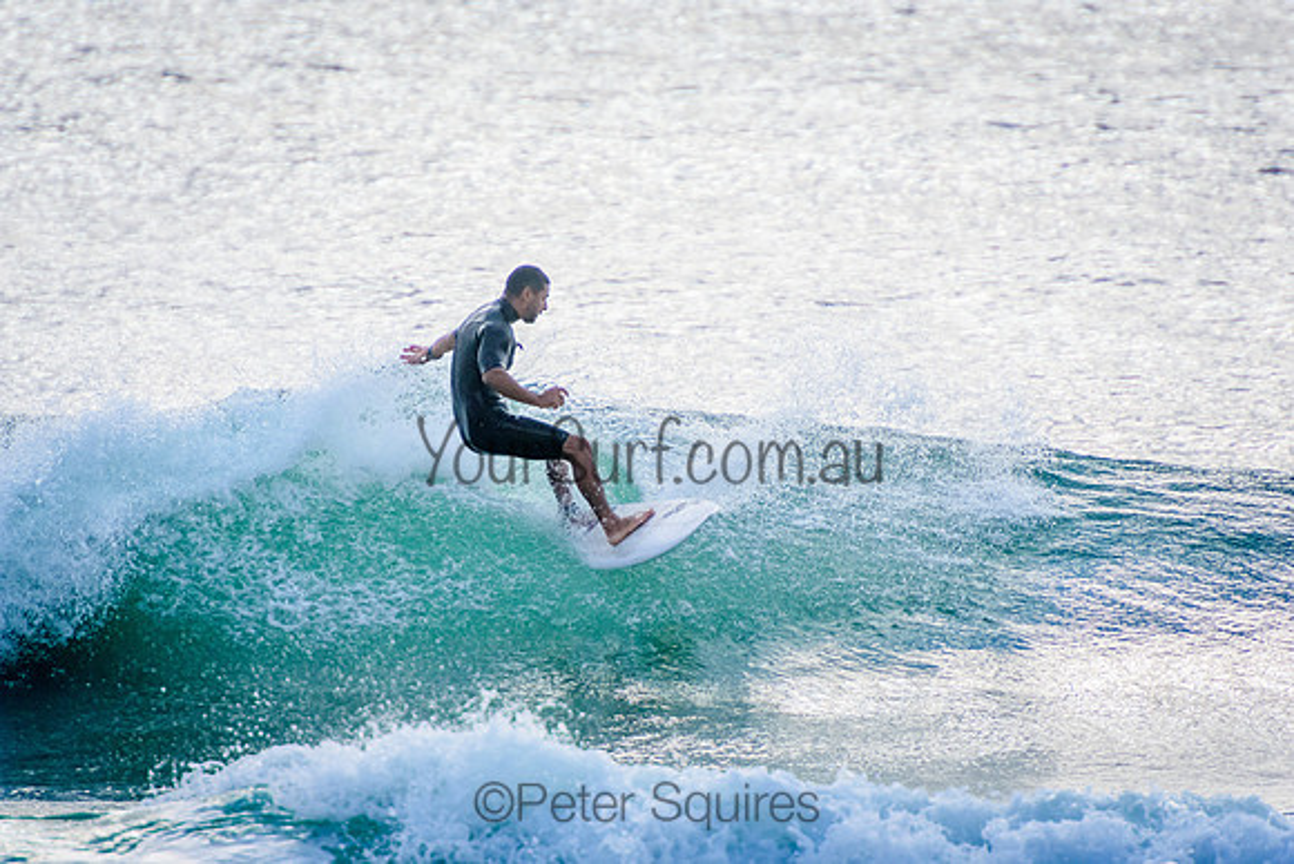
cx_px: 647
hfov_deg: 3.4
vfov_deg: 2.3
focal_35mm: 600
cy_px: 432
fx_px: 21571
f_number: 5.6
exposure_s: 1/2000
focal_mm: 400
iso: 450
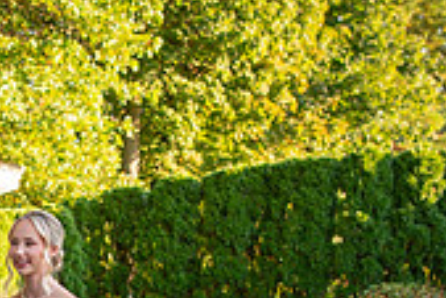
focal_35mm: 112
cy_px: 417
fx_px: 1389
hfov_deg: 17.6
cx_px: -40
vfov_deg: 11.8
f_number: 2.8
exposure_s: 1/200
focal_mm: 32
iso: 160
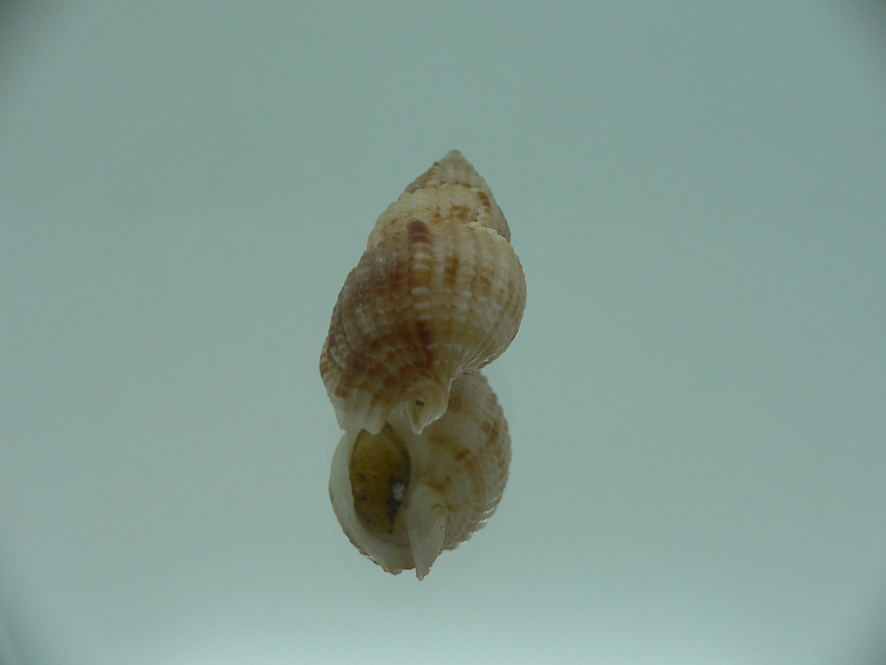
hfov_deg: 52.6
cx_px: 443
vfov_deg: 40.7
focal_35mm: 35
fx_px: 896
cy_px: 332
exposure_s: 1/60
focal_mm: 4.6
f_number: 2.8
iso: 80
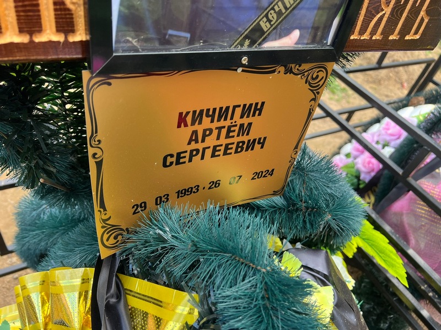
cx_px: 220
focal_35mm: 26
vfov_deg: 53.1
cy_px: 165
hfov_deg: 67.3
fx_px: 331
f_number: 1.5
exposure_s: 1/182
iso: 40
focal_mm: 5.7
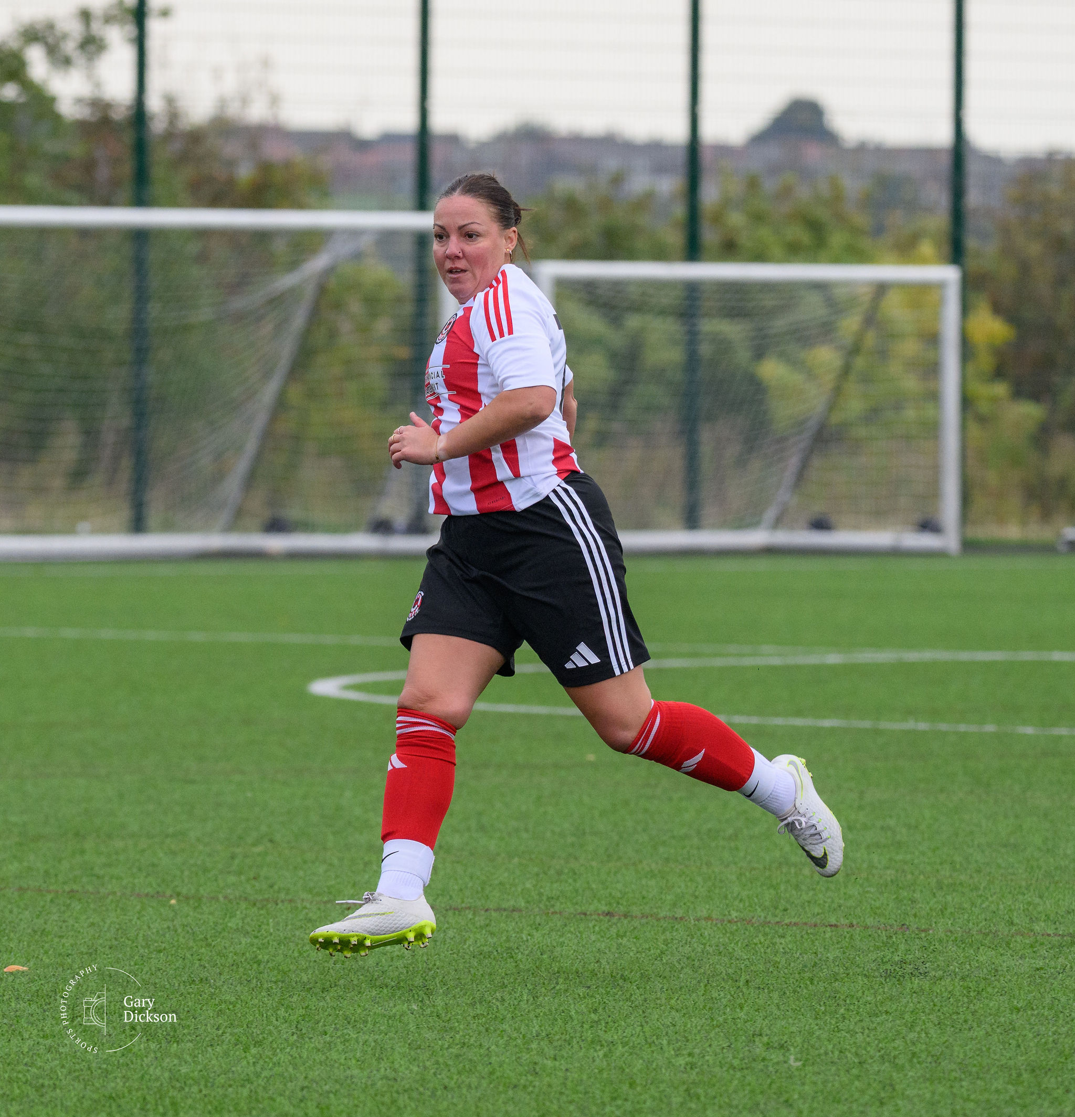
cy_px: 579
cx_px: 357
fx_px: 13951
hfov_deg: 4.4
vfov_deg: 4.6
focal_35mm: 389
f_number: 5
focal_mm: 195
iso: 1100
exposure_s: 1/1000
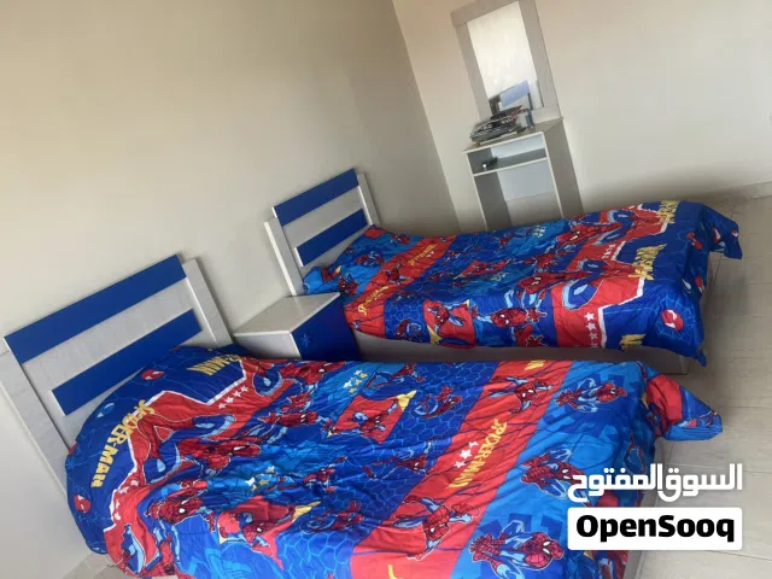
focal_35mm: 26
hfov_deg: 67.3
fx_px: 580
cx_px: 386
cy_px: 290
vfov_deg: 53.1
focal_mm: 5.1
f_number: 1.6
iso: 100
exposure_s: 1/100
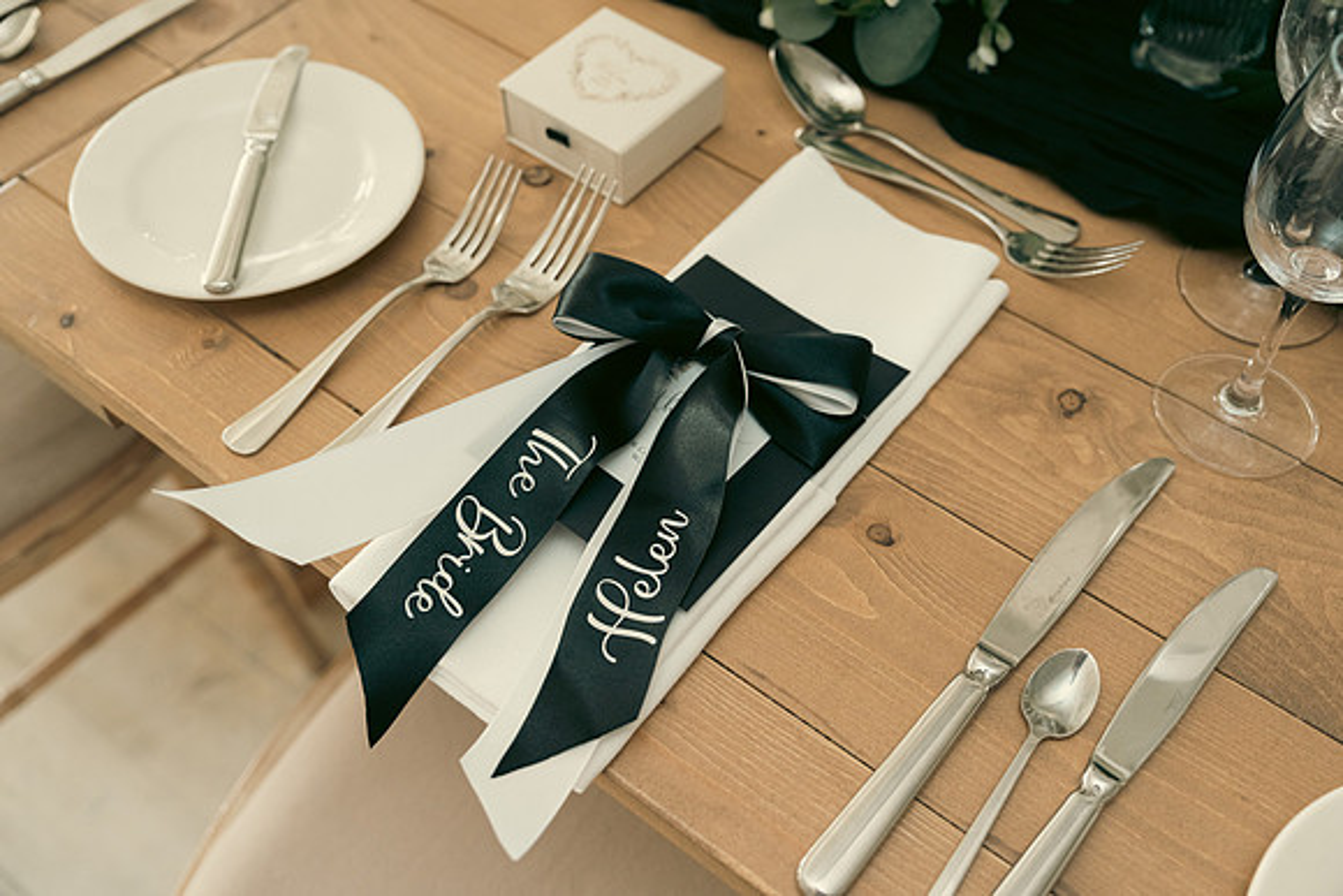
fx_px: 1306
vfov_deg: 37.9
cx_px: 672
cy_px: 448
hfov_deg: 54.4
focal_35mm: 35
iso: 2500
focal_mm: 35
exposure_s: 1/200
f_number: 3.5
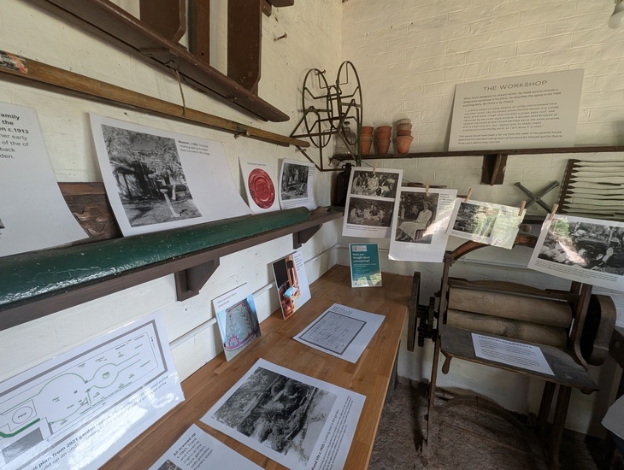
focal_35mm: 13
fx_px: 235
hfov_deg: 106.1
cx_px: 312
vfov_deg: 90.1
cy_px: 235
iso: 106
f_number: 2.2
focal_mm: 1.95
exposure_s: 1/83.3
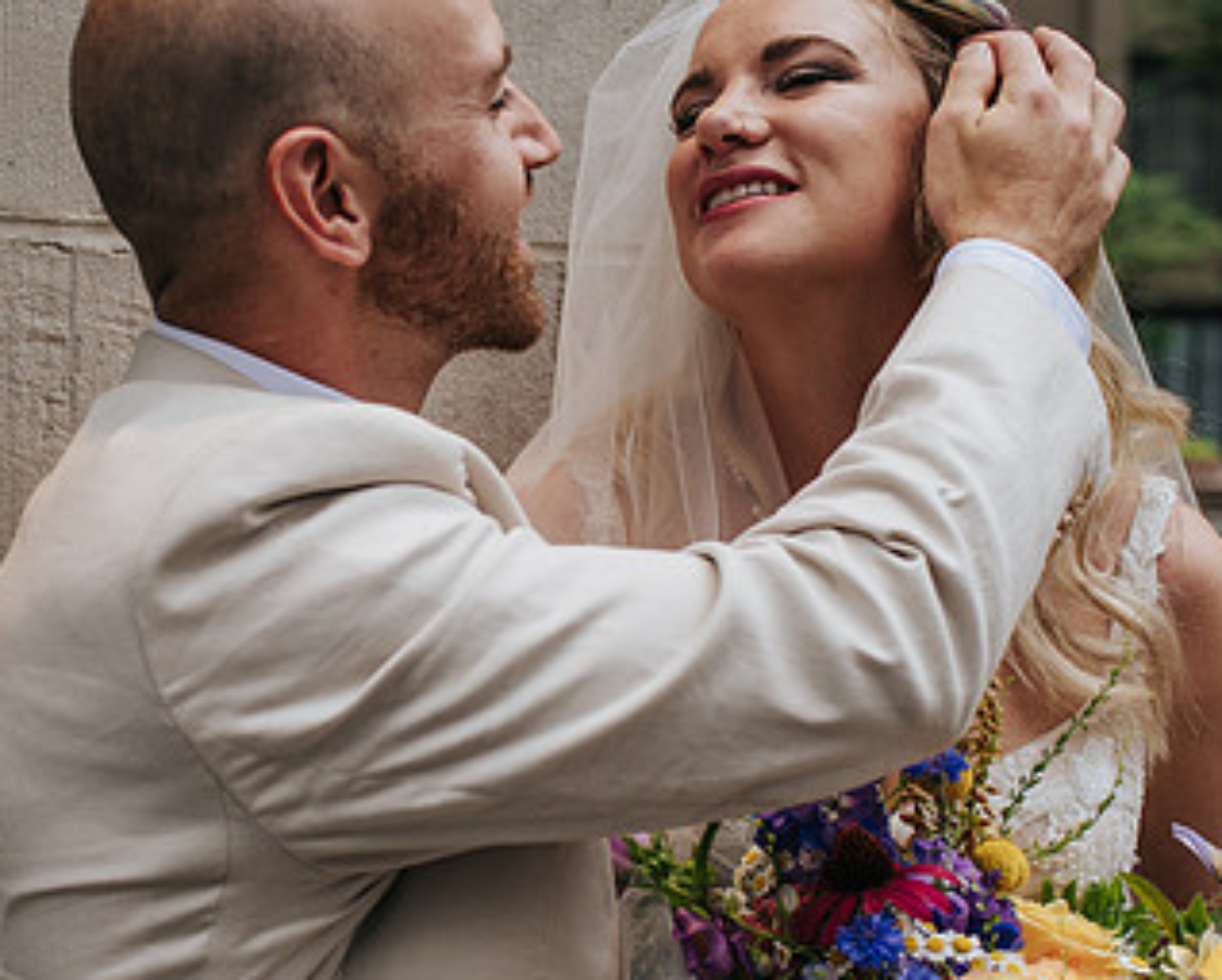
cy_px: 620
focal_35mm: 68
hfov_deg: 27.6
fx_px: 2462
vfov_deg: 22.5
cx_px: 359
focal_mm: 35
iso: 320
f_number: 3.2
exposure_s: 1/320
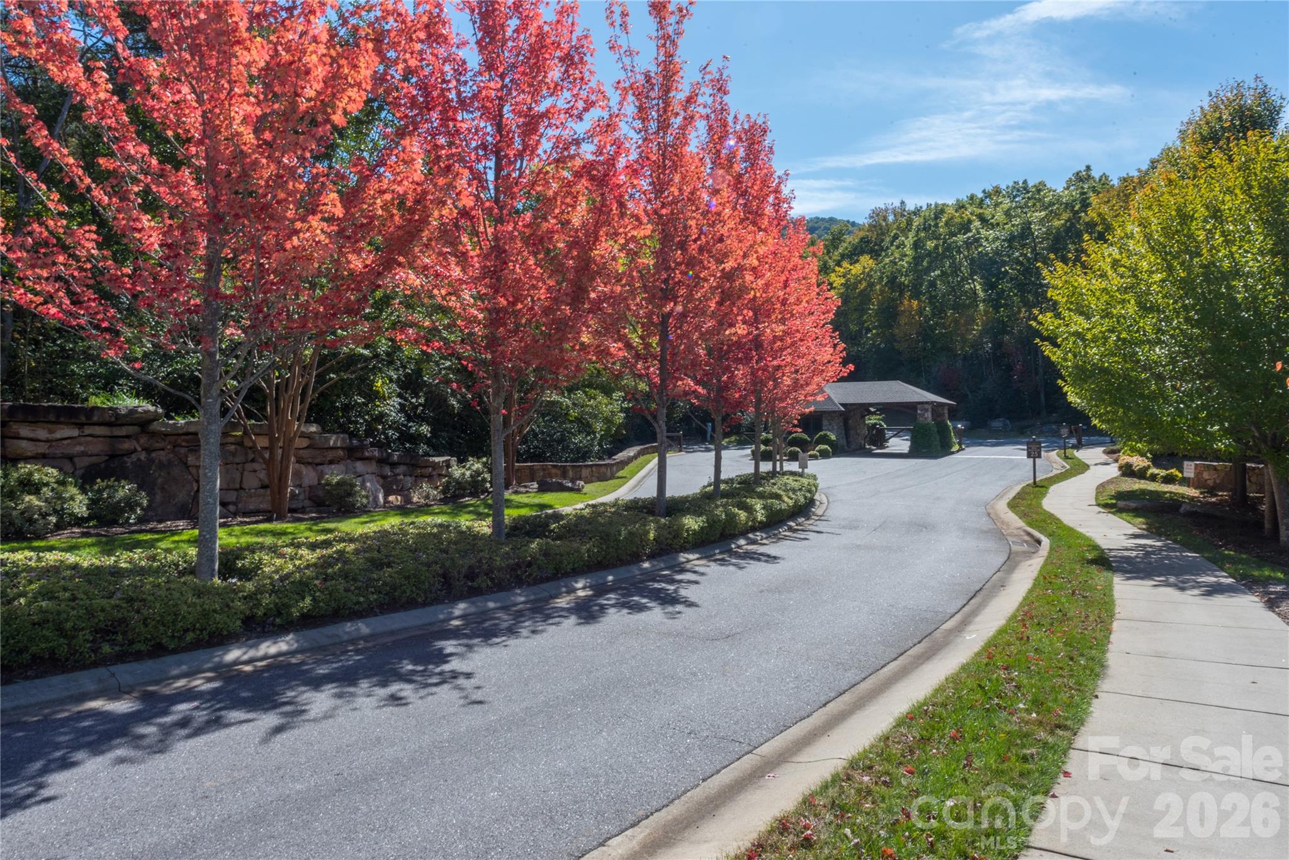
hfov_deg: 73.7
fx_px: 859
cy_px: 430
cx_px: 644
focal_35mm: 24
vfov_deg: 53.1
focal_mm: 24
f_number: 20
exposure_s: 1/60
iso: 320
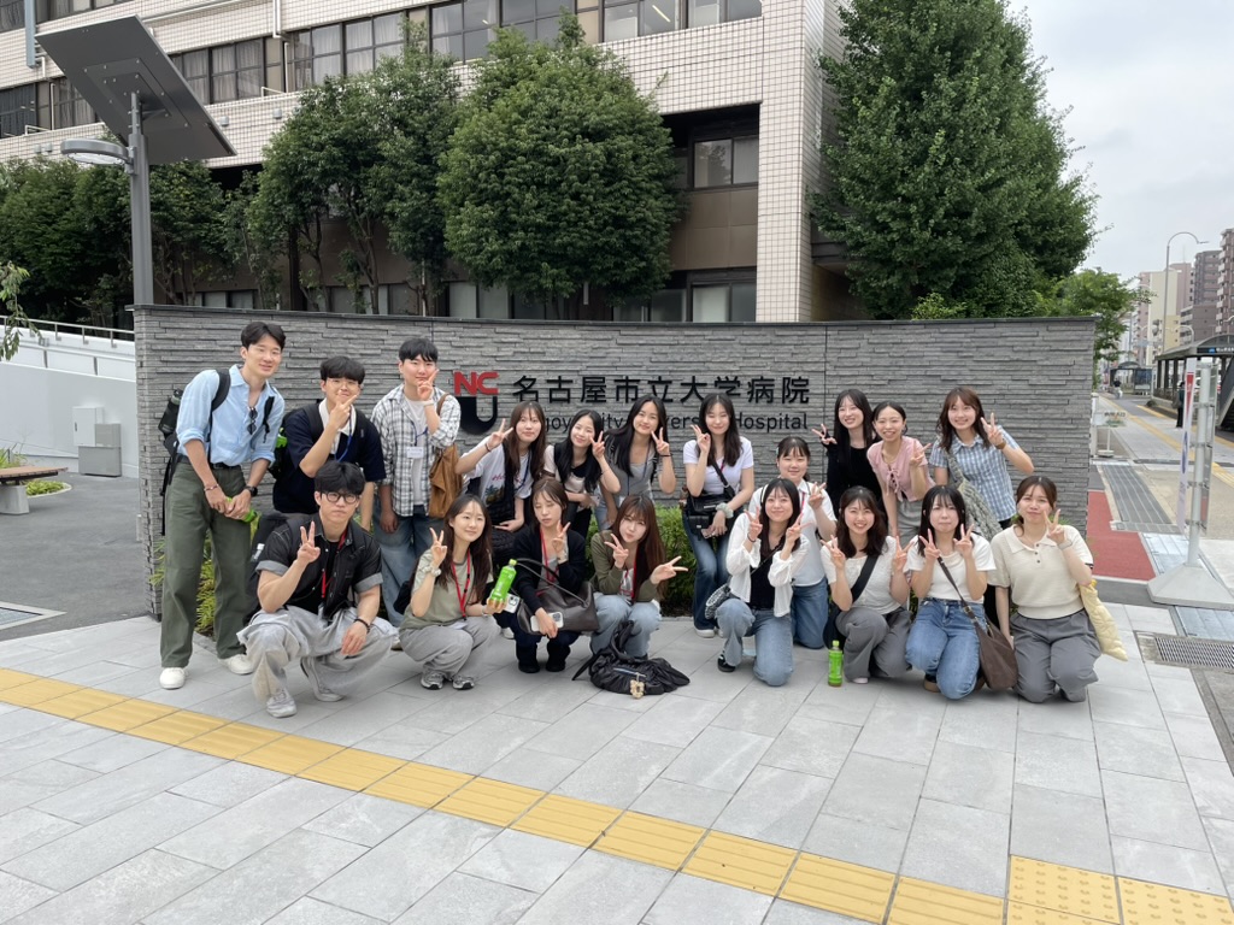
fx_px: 927
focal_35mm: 26
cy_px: 462
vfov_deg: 53.1
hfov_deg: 67.3
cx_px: 617
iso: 32
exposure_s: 1/1595
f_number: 1.6
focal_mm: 4.2
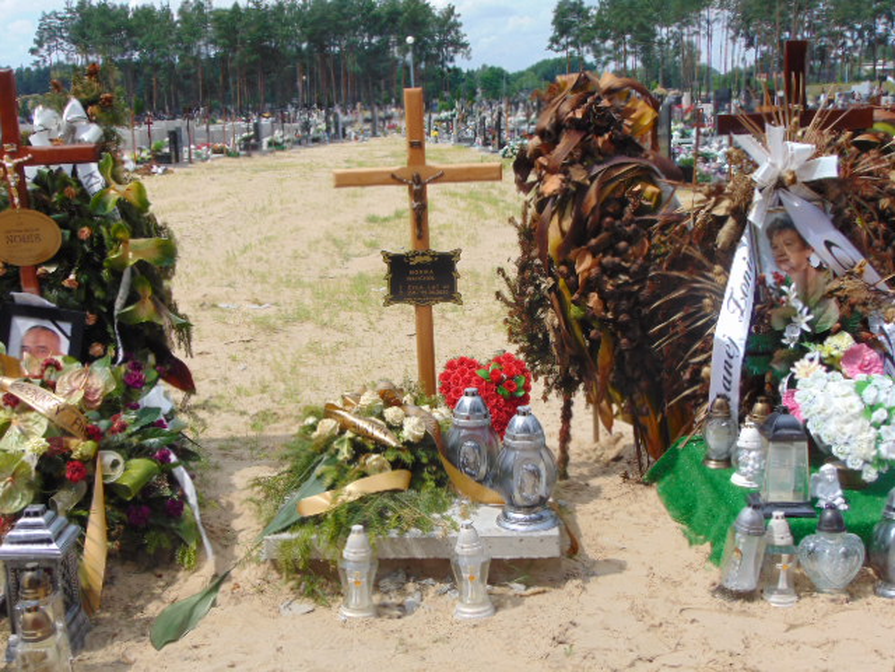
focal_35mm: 42
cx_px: 448
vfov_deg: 34.3
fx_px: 1086
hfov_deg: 44.8
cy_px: 336
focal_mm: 7.6
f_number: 8.7
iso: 80
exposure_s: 1/200
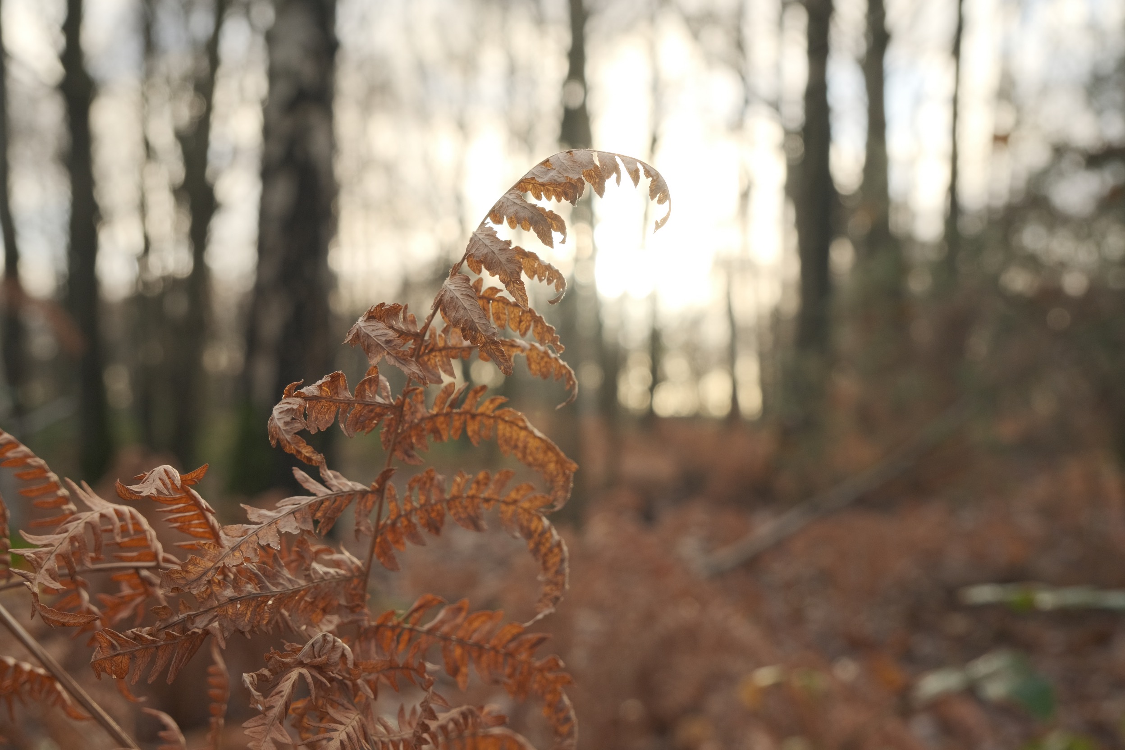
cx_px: 562
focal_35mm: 39
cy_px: 375
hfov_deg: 49.6
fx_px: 1219
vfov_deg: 34.2
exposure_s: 1/200
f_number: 5.6
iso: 640
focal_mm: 26
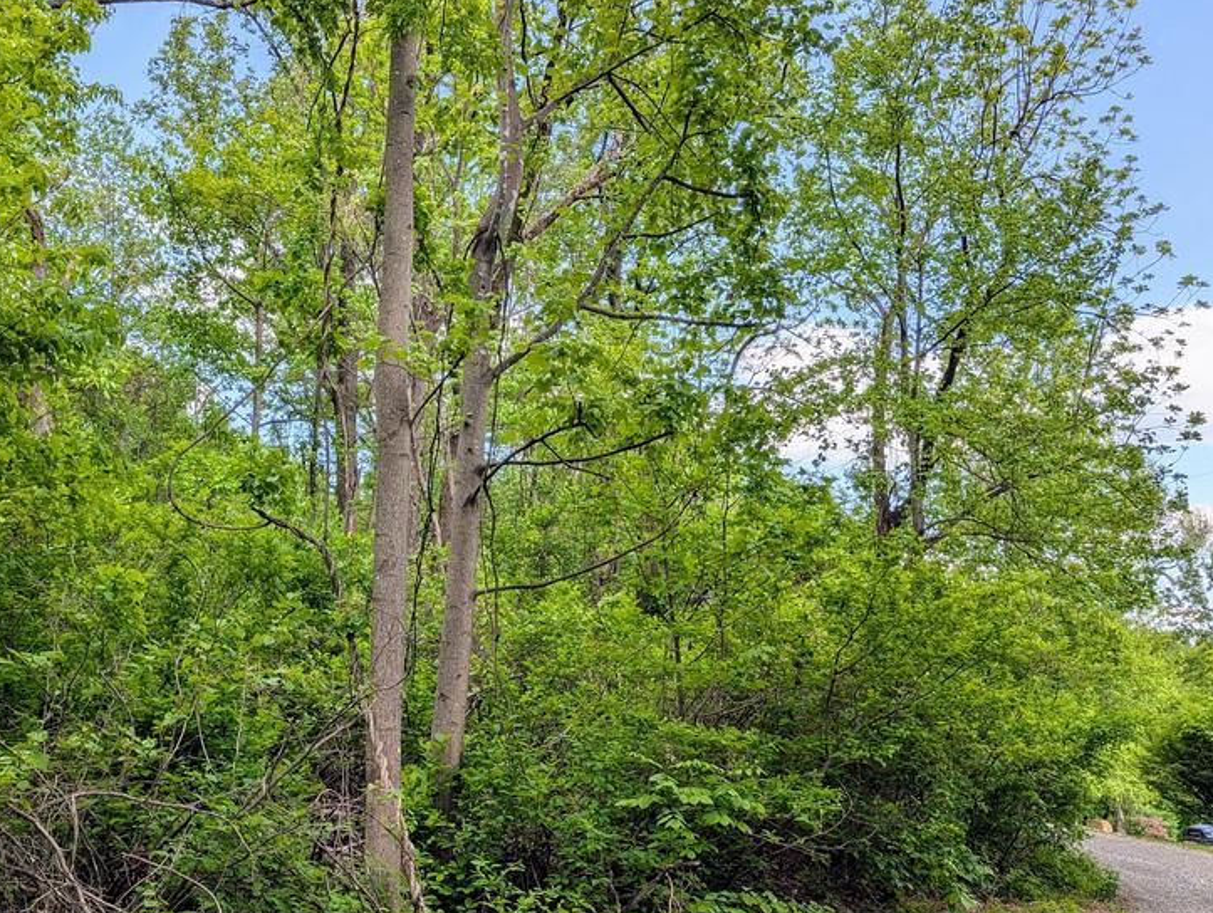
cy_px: 556
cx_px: 465
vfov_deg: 41.6
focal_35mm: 34
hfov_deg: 53.4
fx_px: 1193
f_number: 1.68
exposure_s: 1/456
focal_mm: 6.9
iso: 22
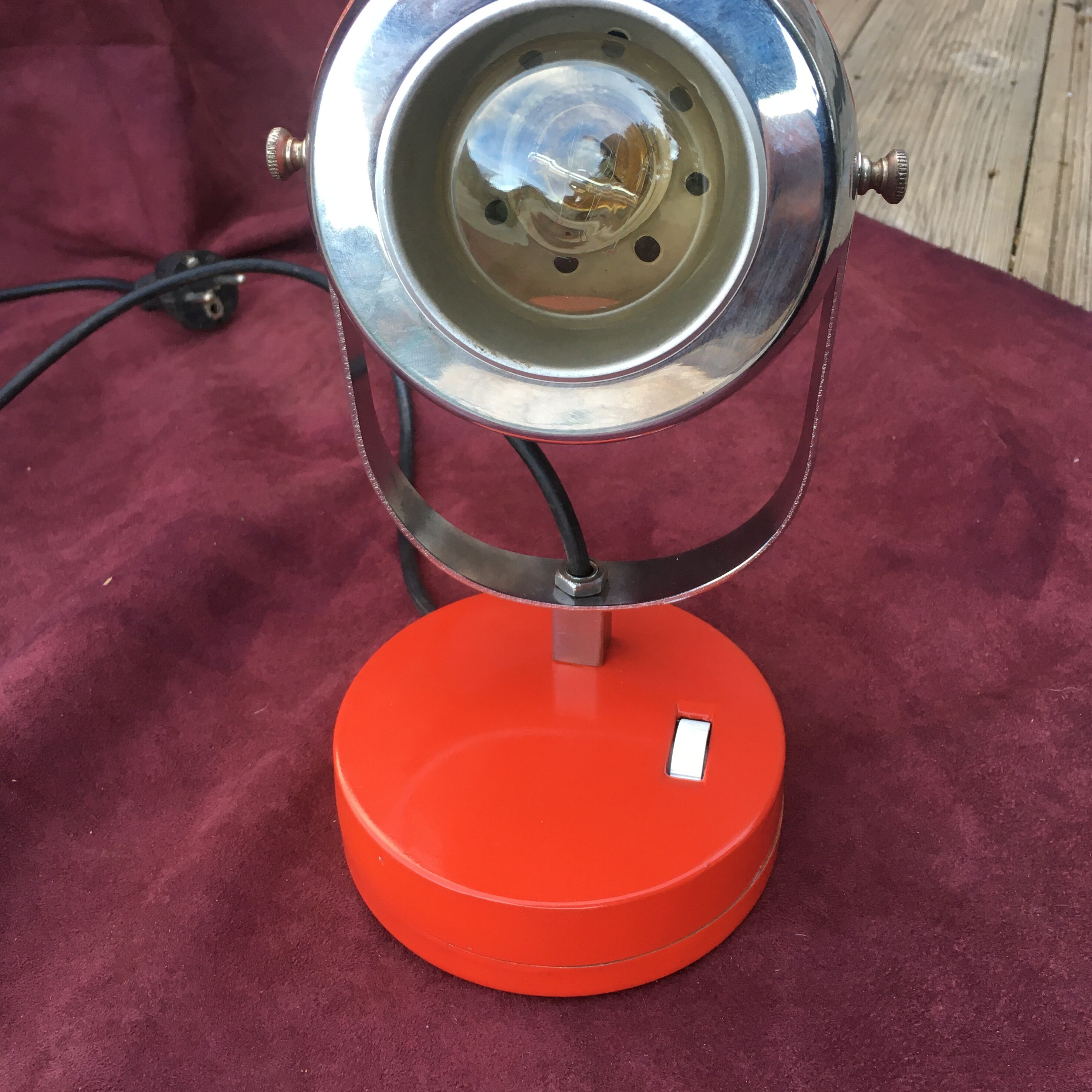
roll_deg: +0.0
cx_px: 551
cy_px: 438
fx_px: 1249
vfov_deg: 47.0
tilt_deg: -30.5
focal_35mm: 35
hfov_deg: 47.2
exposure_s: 1/33
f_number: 2.2
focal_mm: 4.15
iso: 32
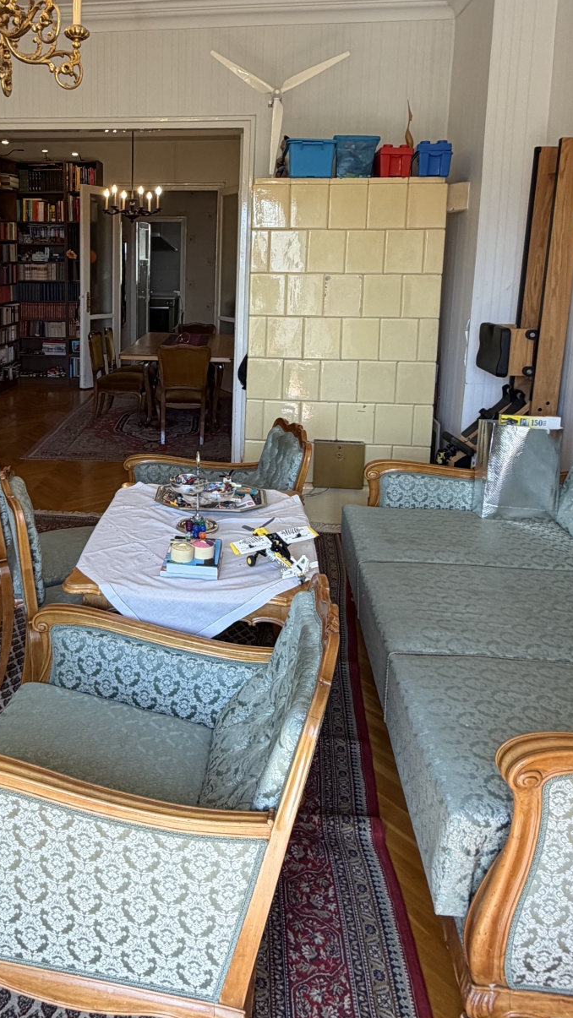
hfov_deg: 42.0
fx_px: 729
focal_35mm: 27
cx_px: 163
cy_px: 383
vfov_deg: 68.8
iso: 80
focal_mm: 2.22
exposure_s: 1/100
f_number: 2.2
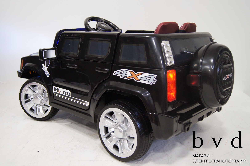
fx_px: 250
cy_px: 83
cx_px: 125
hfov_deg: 53.2
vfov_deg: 36.8
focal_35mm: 36
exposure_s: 1/40
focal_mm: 24
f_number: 4
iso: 1000
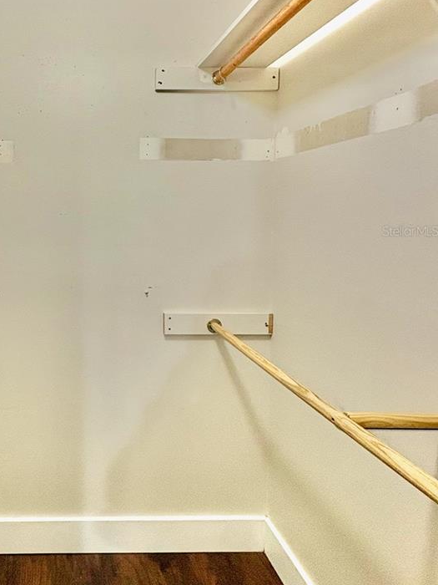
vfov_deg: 70.8
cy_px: 231
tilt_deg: -2.2
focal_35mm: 24
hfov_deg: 51.8
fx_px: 405
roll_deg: -0.2
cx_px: 66
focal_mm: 2.22
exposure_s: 1/60
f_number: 2.2
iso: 320
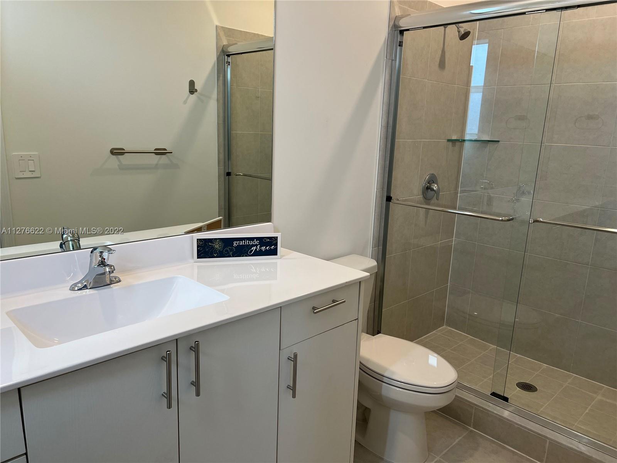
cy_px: 232
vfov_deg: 53.1
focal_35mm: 26
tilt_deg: -13.6
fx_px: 463
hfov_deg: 67.3
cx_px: 308
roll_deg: -2.4
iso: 64
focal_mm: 5.7
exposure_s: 1/120
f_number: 1.5
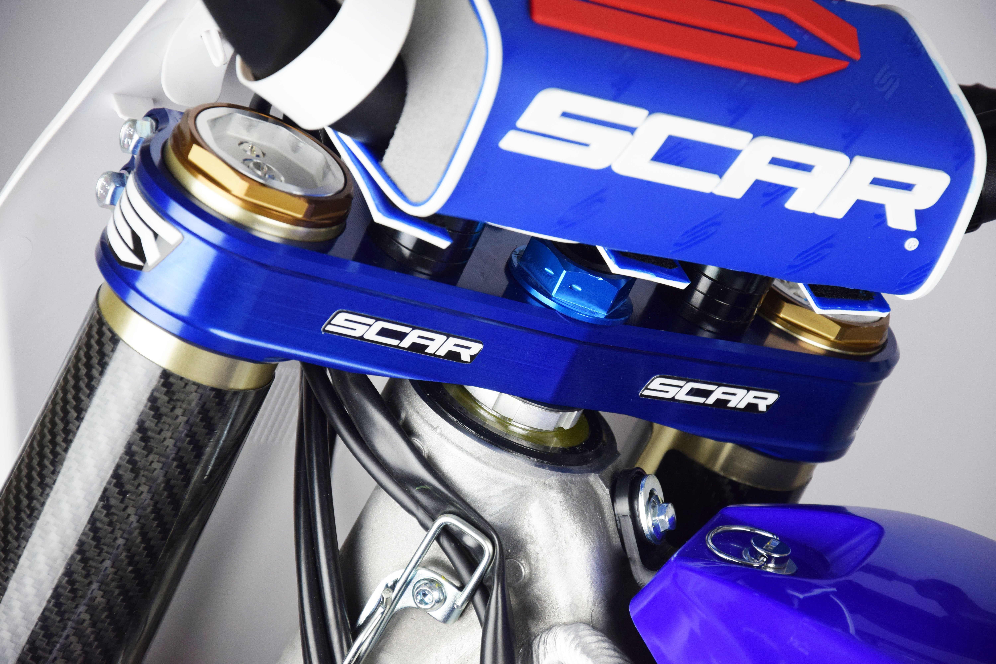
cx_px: 498
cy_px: 332
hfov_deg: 13.0
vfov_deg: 8.7
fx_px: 4357
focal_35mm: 158
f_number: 5.6
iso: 720
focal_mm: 105
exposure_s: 1/250
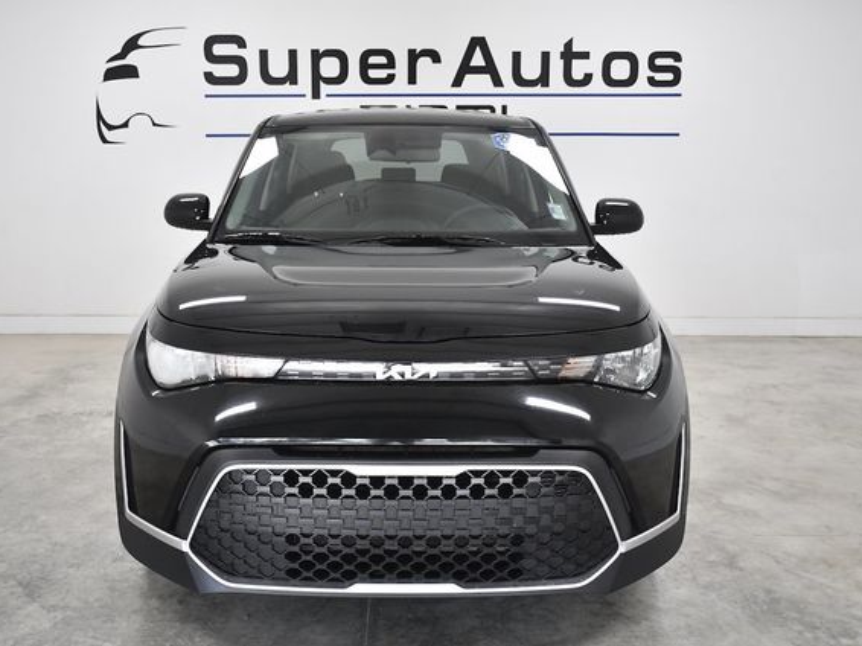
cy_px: 324
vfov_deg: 38.6
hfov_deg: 50.1
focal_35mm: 37
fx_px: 921
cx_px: 408
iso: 1250
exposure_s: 1/640
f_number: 4
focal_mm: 23
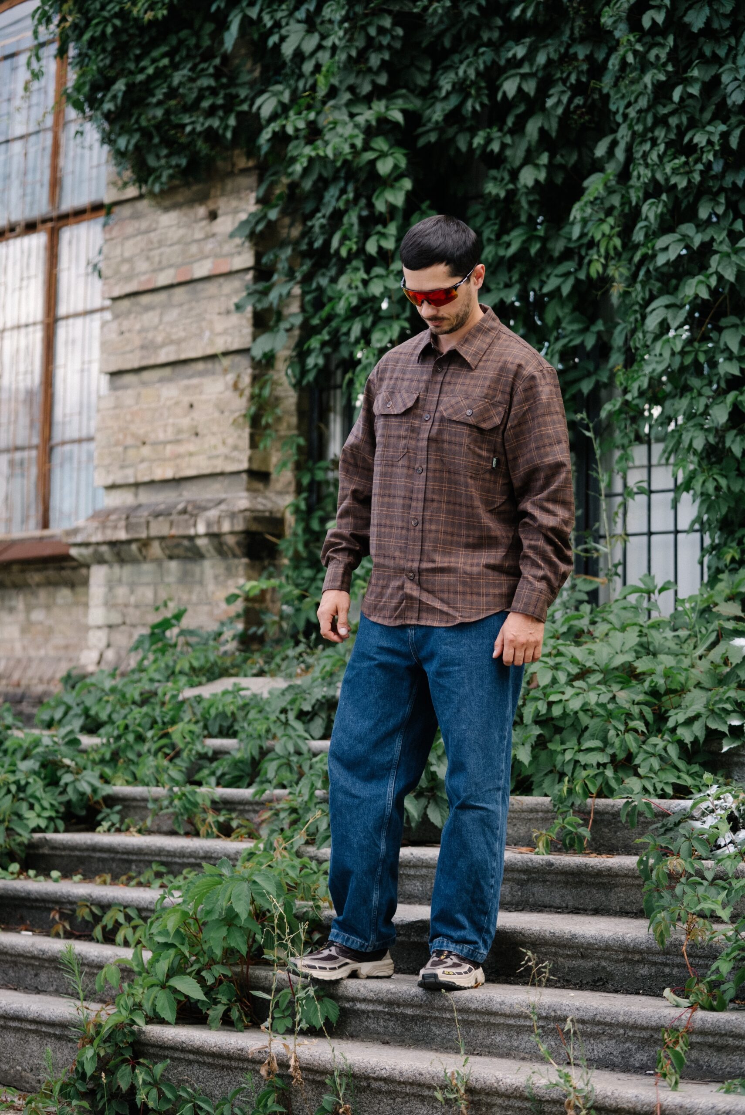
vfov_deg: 28.8
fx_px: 2170
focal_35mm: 70
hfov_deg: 19.5
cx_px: 372
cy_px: 558
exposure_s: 1/640
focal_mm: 70
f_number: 2.8
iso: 160
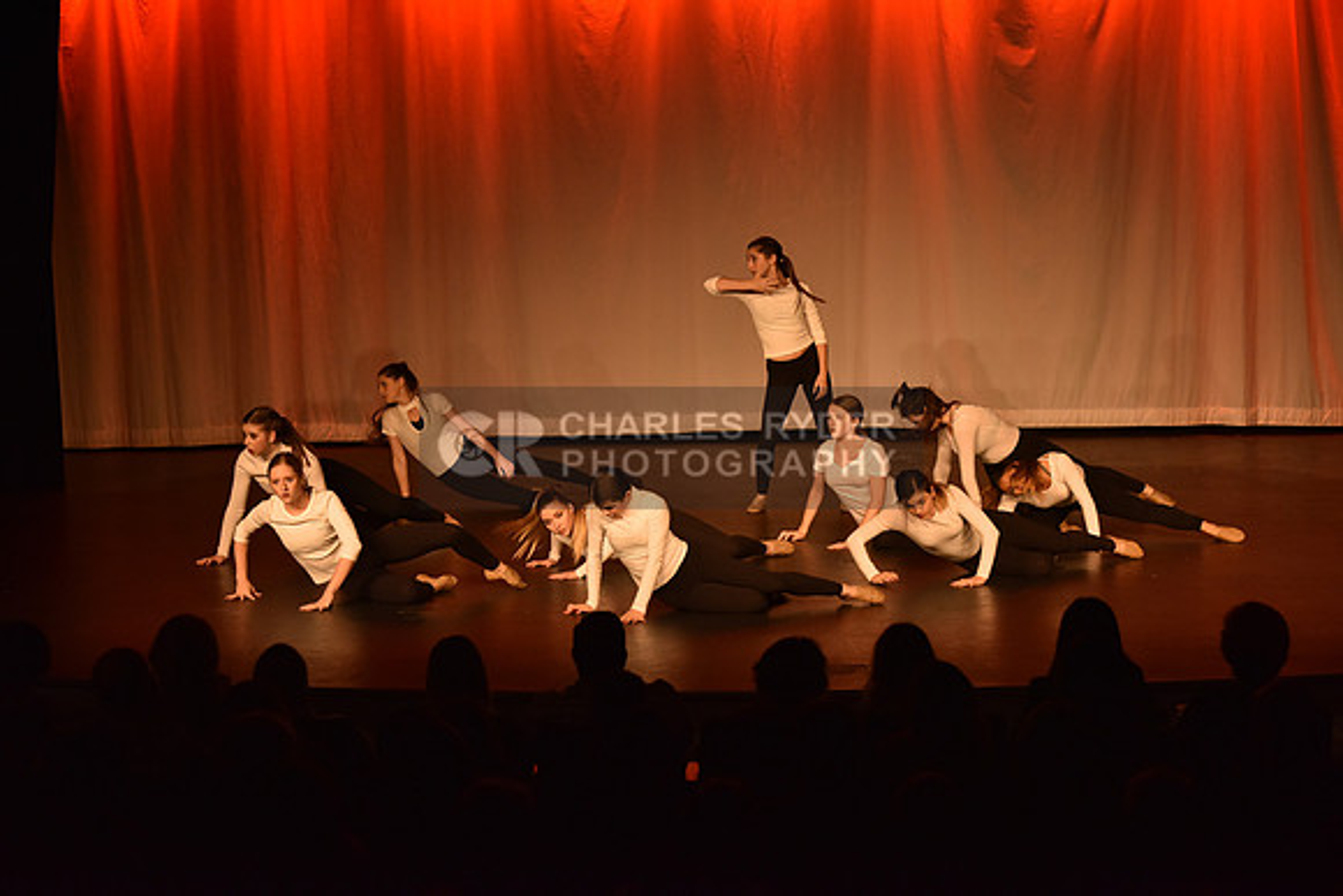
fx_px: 3657
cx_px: 672
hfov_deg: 20.8
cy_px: 448
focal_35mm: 98
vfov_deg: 14.0
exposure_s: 1/250
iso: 2000
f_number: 5
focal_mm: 98
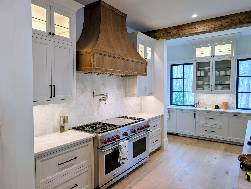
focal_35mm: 24
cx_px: 126
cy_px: 94
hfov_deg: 71.5
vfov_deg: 56.9
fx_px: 174
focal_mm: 6.9
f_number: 1.68
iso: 19
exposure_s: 1/24
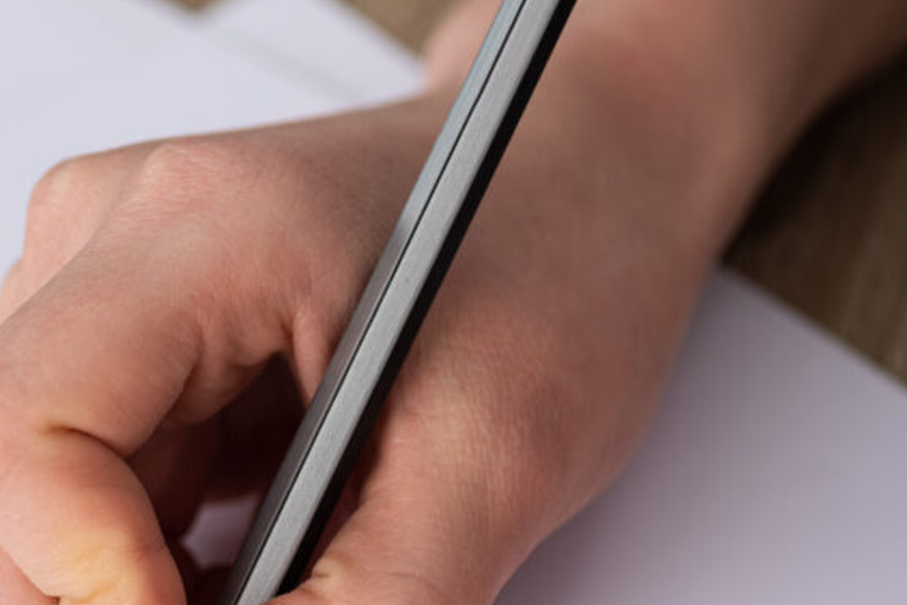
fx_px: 6325
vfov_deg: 5.5
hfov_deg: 8.2
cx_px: -7
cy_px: 652
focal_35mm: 251
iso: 160
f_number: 8
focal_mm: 105
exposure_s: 1/200
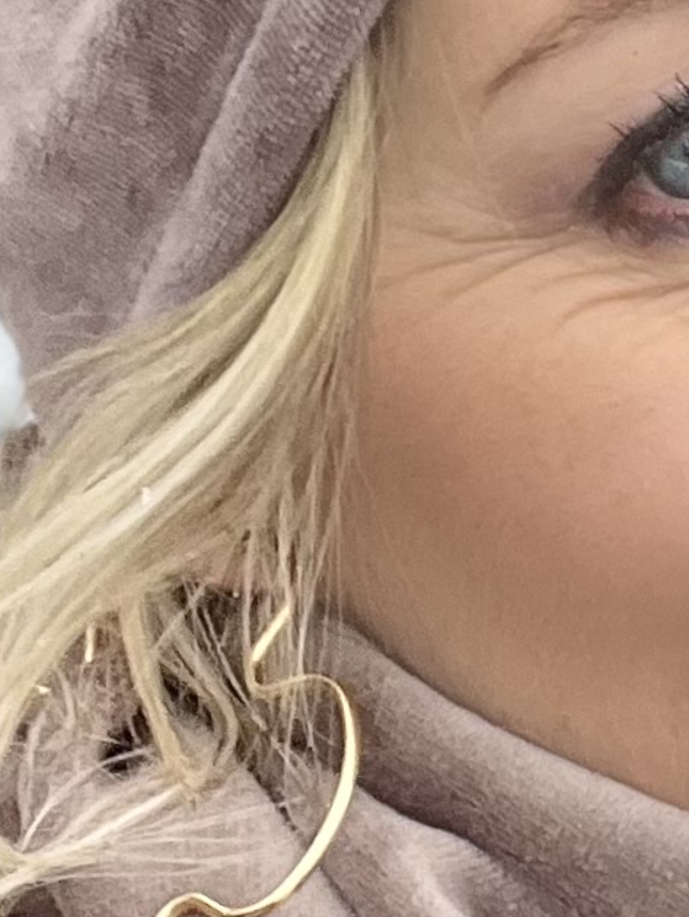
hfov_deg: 11.3
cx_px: 656
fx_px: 3448
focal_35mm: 130
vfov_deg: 15.1
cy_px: 160
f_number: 2.2
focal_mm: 2.71
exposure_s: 1/96
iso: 100
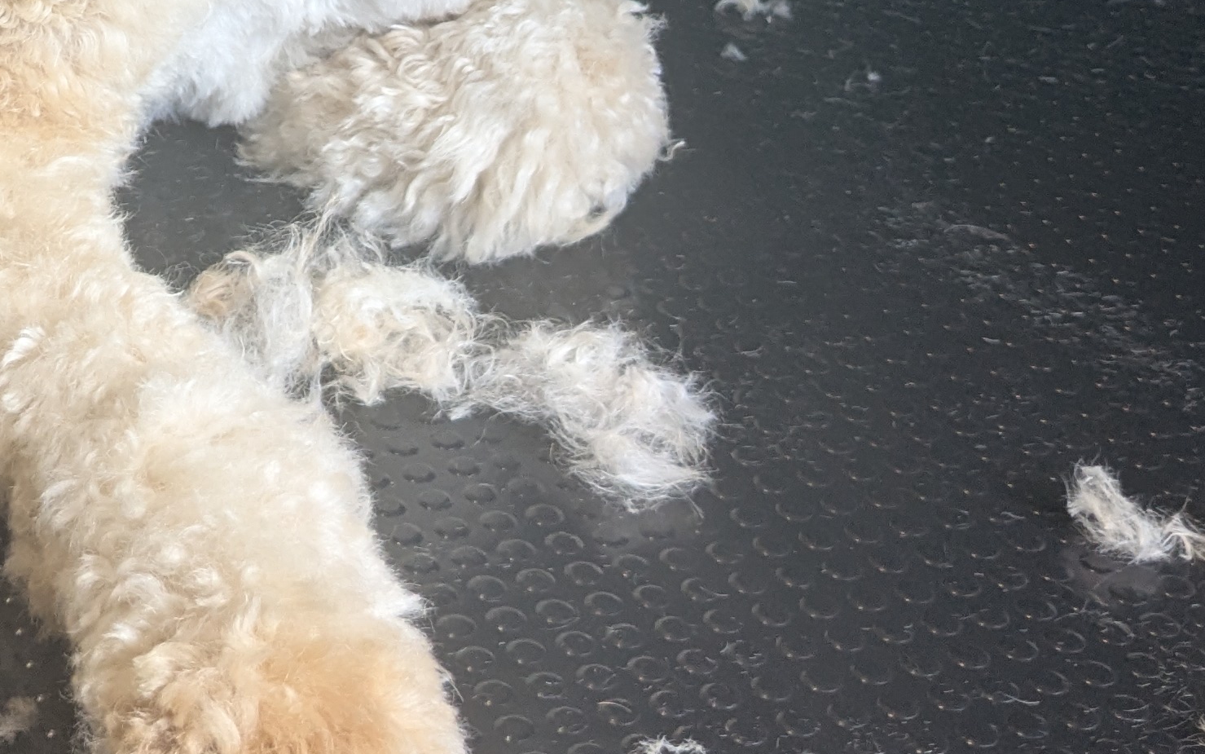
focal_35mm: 78
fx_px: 2562
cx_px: 26
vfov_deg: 15.6
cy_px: -326
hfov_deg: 25.3
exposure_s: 1/99.9
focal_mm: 4.38
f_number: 1.73
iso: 59
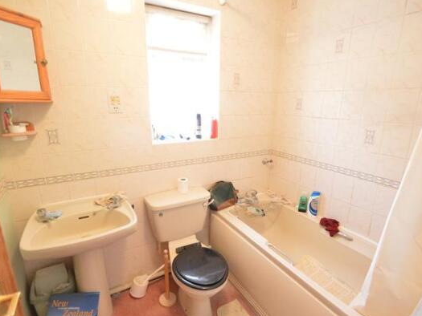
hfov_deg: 87.7
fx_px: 219
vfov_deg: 71.6
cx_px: 210
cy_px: 160
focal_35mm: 18
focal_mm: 10
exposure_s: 1/15
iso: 1000
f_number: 3.5
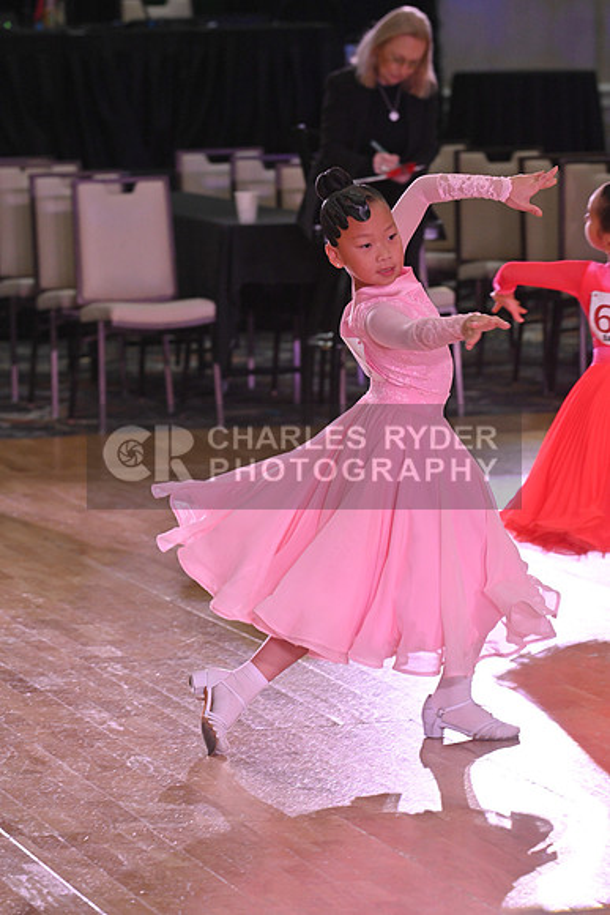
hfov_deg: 7.2
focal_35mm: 190
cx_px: 305
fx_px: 4826
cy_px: 458
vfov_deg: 10.8
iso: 2500
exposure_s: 1/320
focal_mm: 190
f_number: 7.1
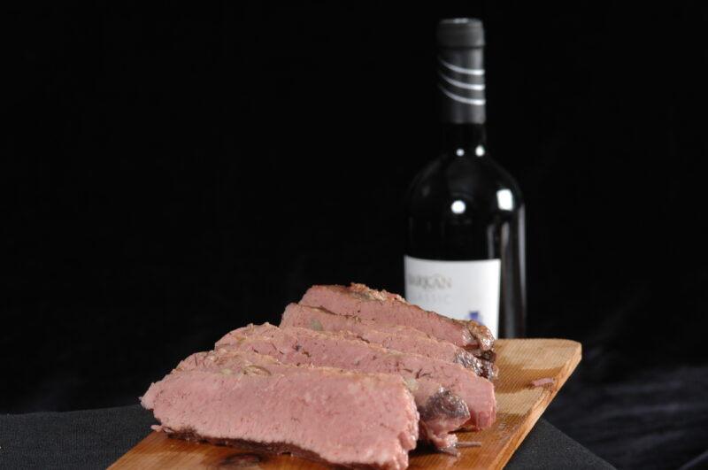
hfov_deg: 13.1
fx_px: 3093
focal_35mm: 158
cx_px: 354
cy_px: 235
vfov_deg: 8.7
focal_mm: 105
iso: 100
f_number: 10
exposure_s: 1/200
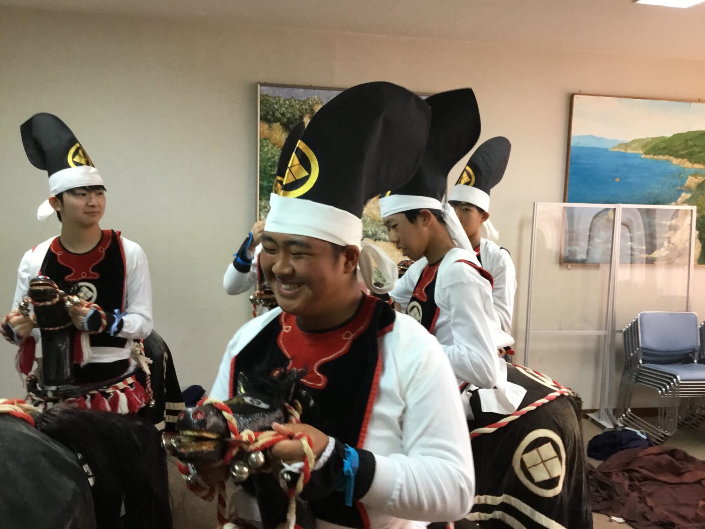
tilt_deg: -7.4
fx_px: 631
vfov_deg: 45.4
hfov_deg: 58.4
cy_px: 264
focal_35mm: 31
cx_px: 352
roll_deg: +0.8
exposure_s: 1/30
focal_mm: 3.3
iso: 100
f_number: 2.4
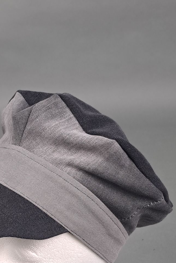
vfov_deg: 35.4
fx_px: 396
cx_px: 47
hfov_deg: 24.8
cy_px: 220
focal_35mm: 54
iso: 80
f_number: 1.8
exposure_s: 1/50
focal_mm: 4.65
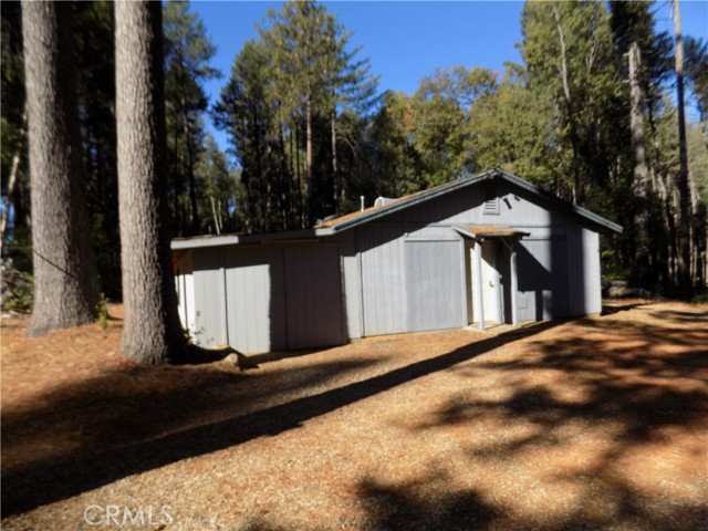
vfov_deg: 58.9
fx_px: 470
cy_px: 266
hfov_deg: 73.9
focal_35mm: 23
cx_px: 354
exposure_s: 1/800
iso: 80
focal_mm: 4
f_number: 3.1
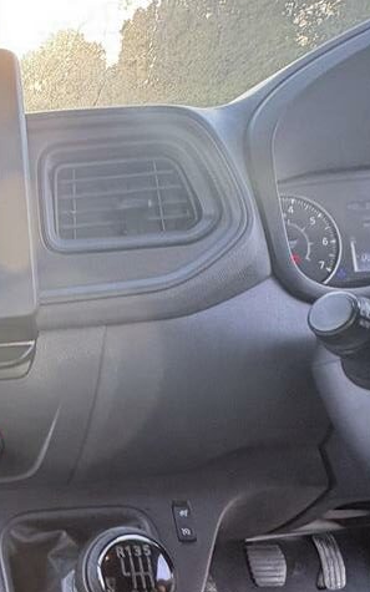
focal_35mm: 28
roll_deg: -3.4
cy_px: 439
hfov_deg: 39.7
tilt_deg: -36.5
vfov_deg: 62.9
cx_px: 7
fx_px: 452
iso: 200
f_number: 2.2
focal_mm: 2.22
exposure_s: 1/96
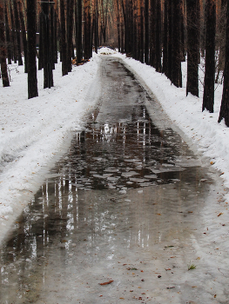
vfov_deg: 27.8
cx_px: 114
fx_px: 617
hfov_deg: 21.0
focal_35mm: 70
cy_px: 152
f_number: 6.3
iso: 1000
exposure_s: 1/250
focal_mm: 35
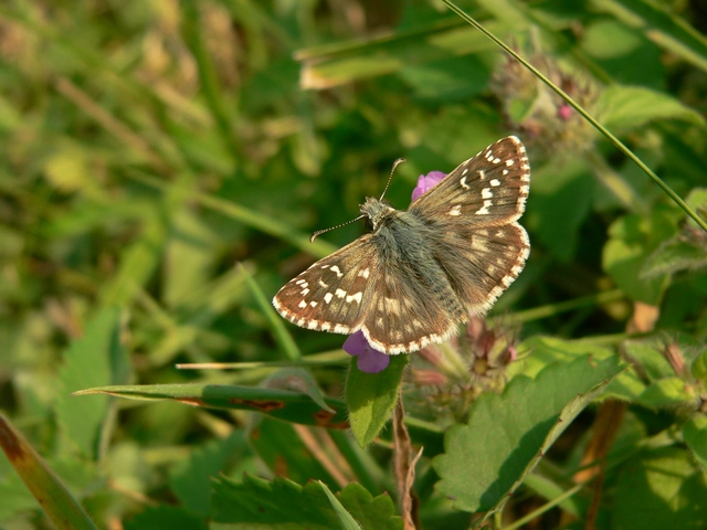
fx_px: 1287
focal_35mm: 63
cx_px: 354
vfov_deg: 23.3
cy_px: 265
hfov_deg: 30.7
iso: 80
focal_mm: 10.5
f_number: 4
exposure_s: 1/400
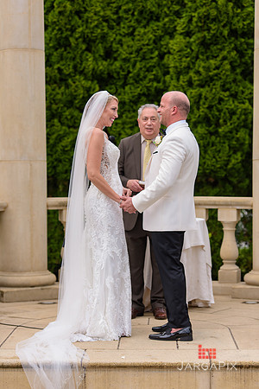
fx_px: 1133
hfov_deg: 13.0
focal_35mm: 105
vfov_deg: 19.5
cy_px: 194
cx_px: 130
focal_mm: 105
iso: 200
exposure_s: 1/250
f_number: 3.2
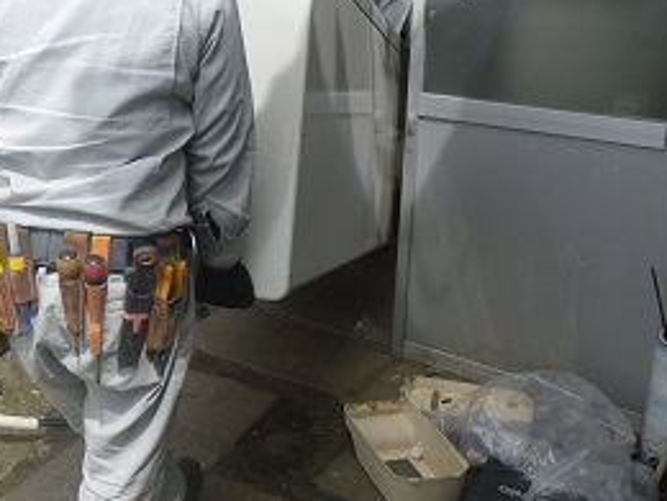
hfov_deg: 43.1
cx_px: 210
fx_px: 829
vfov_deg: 33.3
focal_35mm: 43
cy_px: 170
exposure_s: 1/400
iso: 80
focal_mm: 5
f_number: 4.2
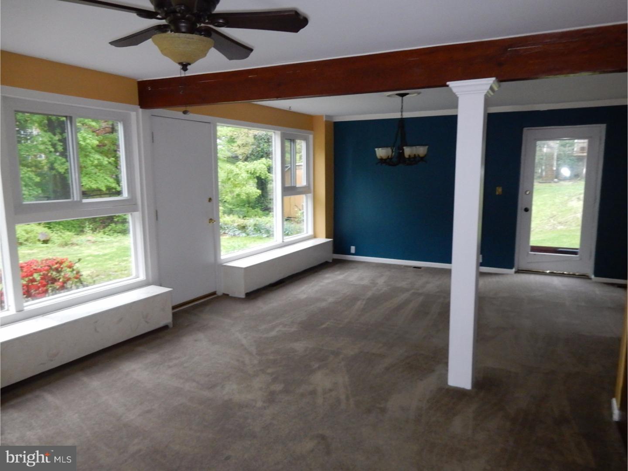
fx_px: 454
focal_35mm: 25
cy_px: 236
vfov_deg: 54.9
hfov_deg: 69.4
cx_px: 314
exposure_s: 1/8
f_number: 3.7
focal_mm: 4.5
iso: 400
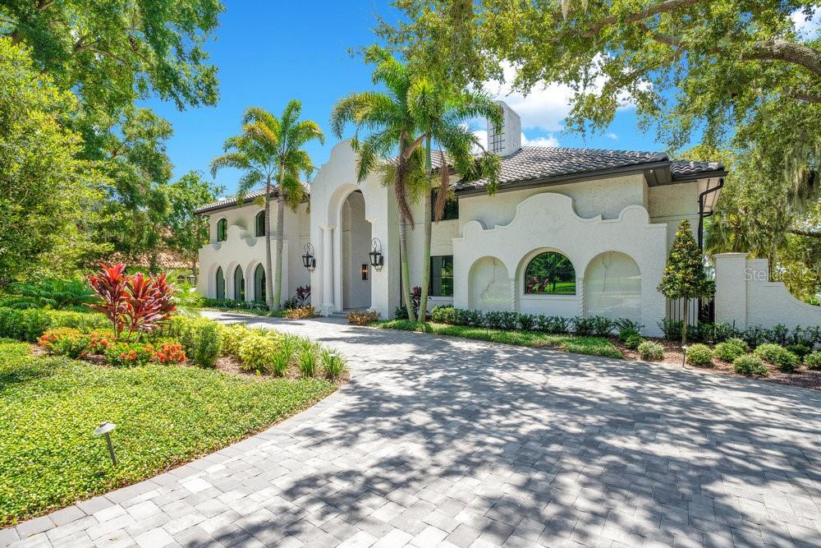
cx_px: 410
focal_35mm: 16
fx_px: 365
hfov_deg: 96.7
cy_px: 274
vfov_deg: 73.8
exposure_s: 1/125
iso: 100
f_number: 8
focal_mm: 16
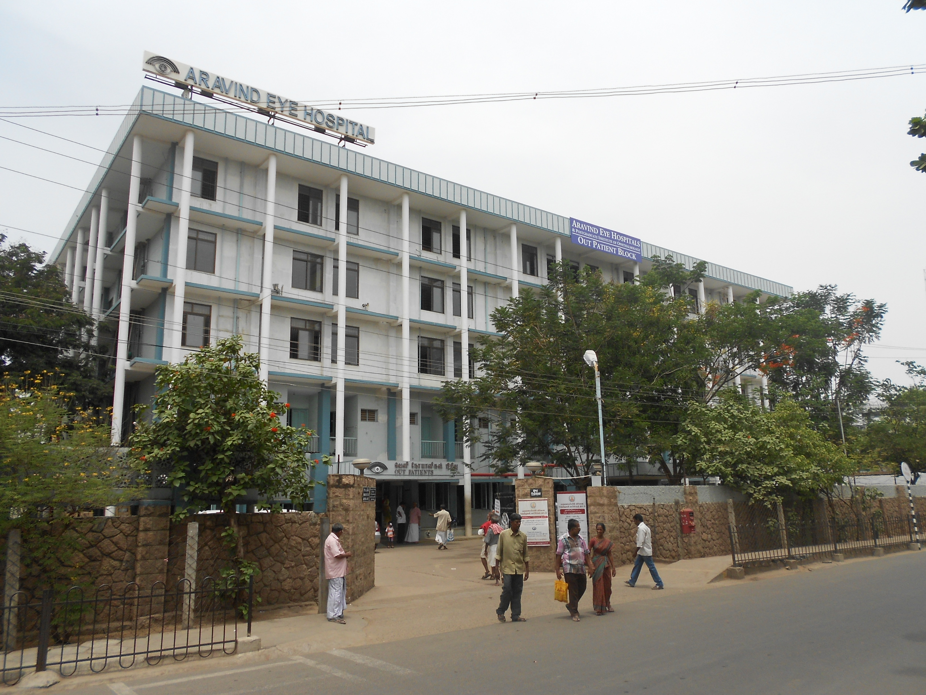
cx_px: 463
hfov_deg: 67.3
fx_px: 696
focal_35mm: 26
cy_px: 348
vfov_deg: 53.1
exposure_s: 1/1000
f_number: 3.2
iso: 80
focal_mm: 4.6
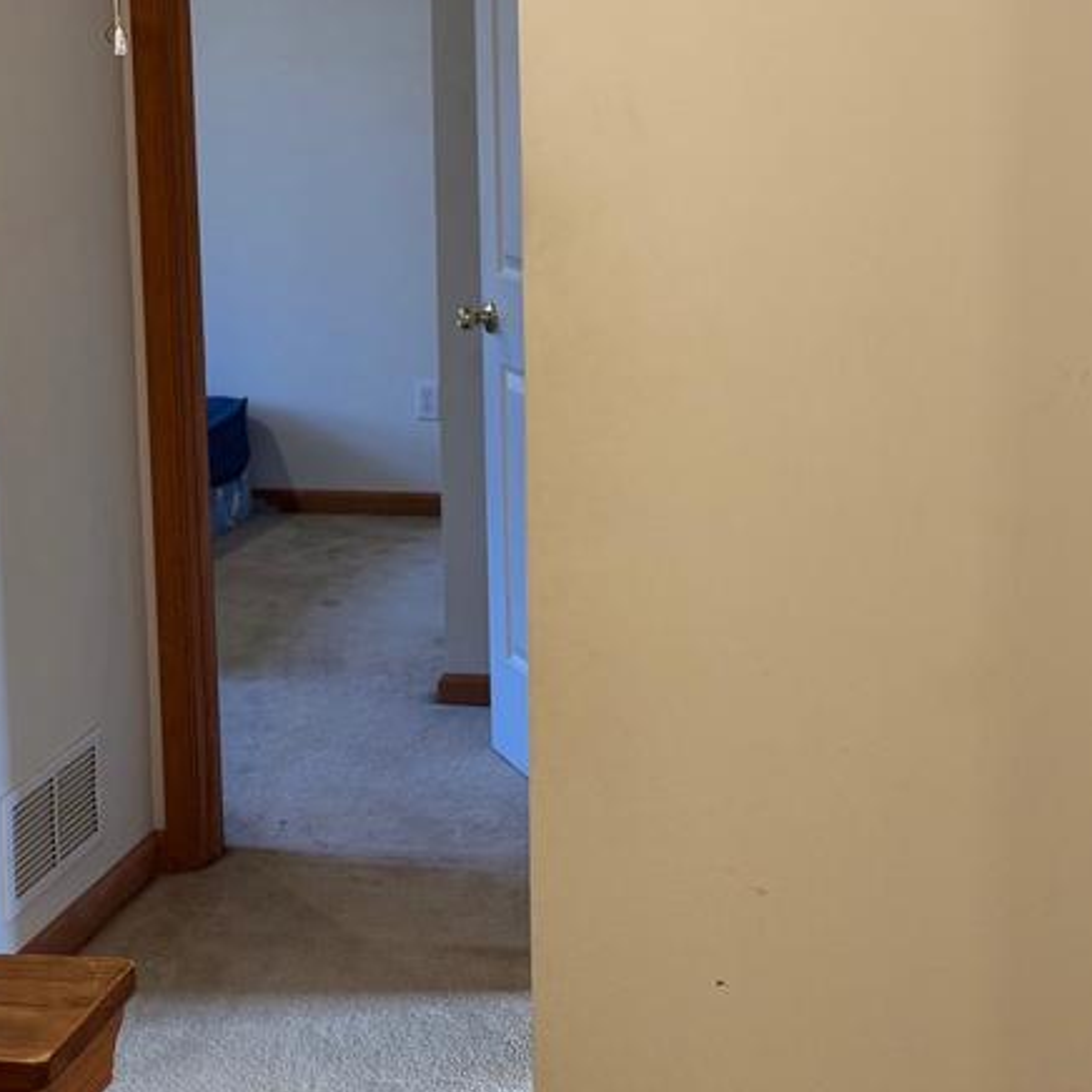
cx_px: 488
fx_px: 2498
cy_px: 406
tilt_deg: -10.4
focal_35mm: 70
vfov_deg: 24.6
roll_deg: +0.8
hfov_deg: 24.6
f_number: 1.78
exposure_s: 1/60
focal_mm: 6.76
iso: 125
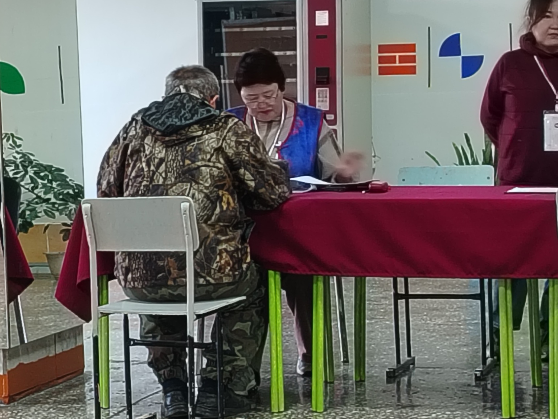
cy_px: 175
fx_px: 1886
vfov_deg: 12.7
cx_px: 290
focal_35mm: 117
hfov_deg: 16.8
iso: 597
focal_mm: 5.25
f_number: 1.75
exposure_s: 1/33.3
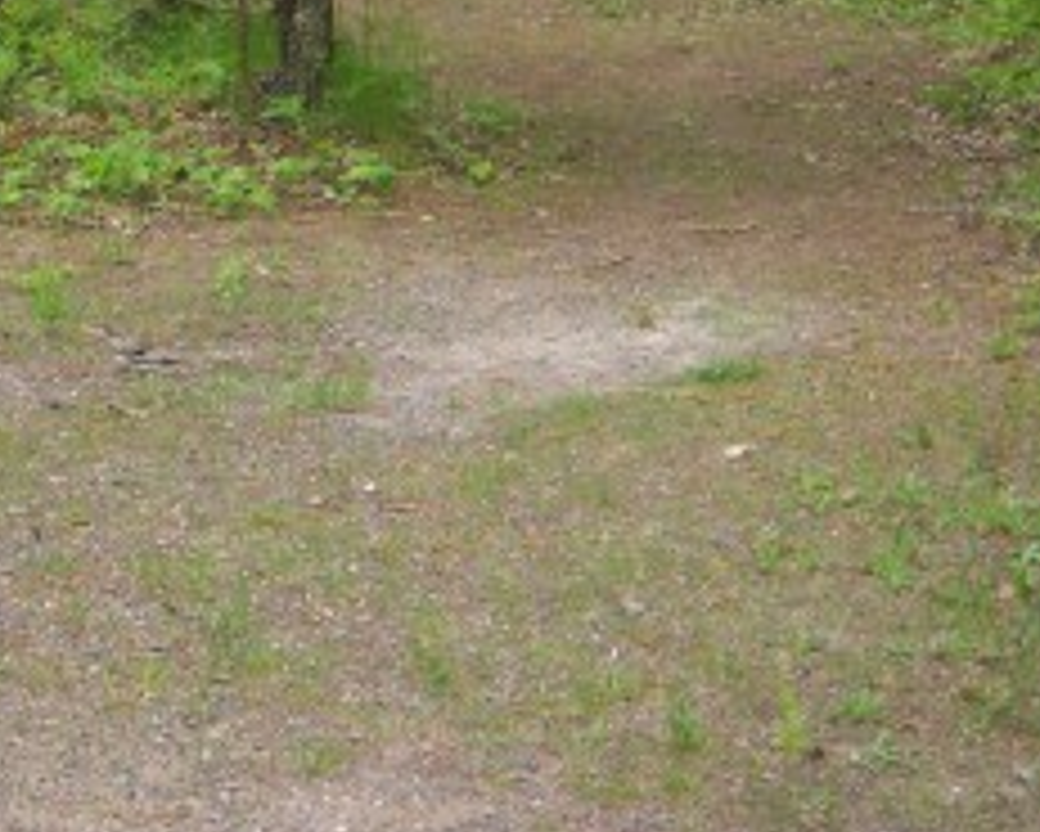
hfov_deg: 23.0
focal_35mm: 78
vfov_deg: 19.1
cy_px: -2
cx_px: -110
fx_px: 2402
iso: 80
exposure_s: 1/400
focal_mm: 7.5
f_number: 2.8
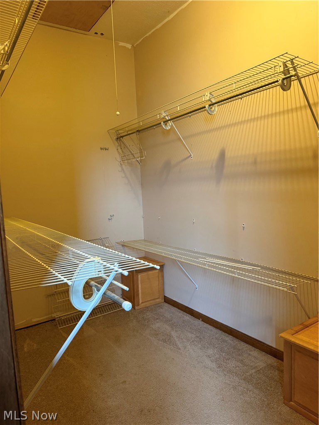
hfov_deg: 56.8
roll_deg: +1.7
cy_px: 212
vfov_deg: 71.6
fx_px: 295
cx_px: 160
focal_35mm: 24
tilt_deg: -4.5
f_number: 1.78
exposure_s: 1/60
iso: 500
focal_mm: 6.76
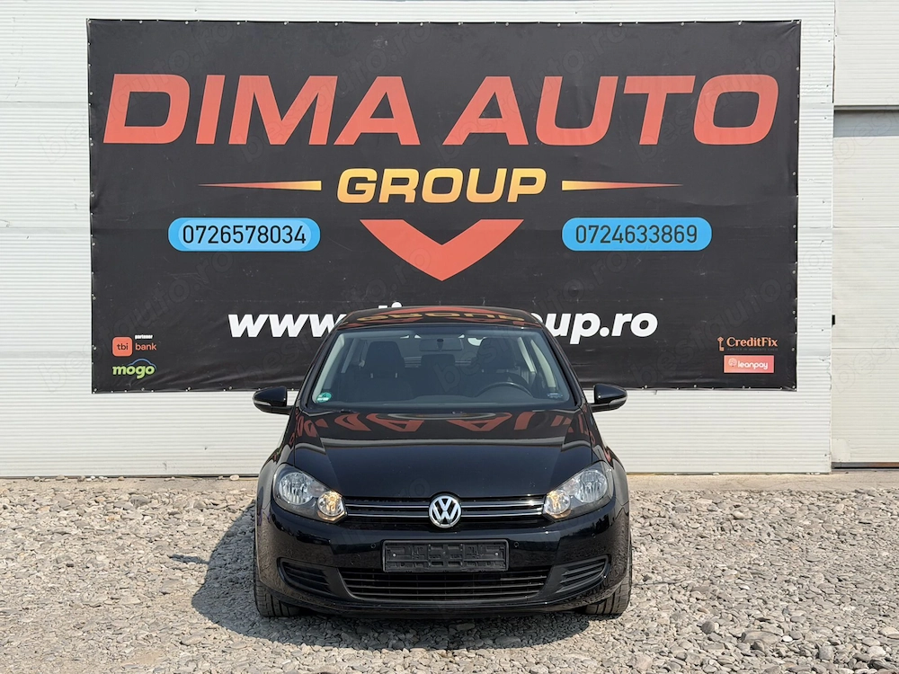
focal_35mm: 48
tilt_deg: -1.7
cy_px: 337
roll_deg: +0.6
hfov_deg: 39.7
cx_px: 450
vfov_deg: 30.3
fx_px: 1247
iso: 80
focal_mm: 6.76
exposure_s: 1/6024
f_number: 1.78
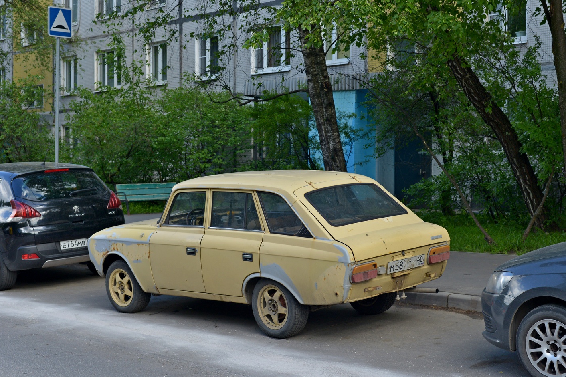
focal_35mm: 51
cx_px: 284
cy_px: 186
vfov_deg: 26.5
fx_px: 802
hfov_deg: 38.9
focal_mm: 50
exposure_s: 1/320
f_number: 6.3
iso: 400
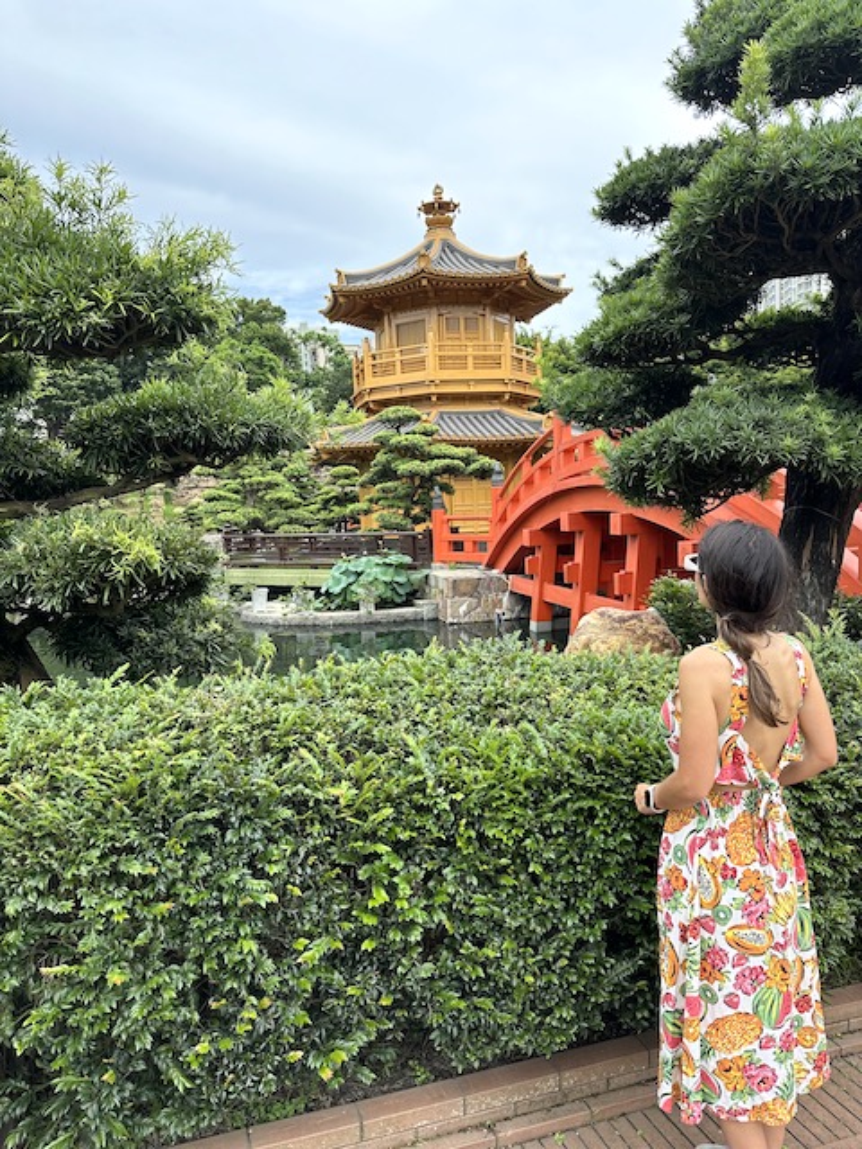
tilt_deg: -1.8
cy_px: 574
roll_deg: +2.3
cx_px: 431
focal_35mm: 24
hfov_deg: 56.8
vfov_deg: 71.6
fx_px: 797
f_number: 1.78
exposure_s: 1/1412
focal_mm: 6.86
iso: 80
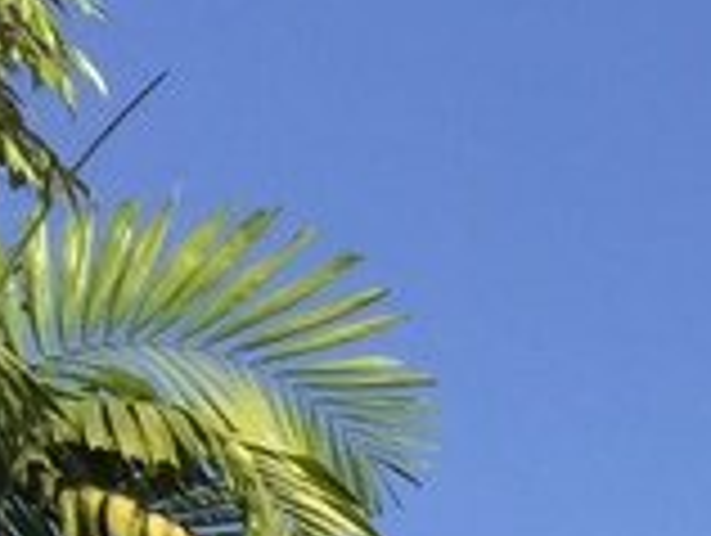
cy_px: 1838
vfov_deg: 6.0
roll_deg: +0.1
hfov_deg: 7.3
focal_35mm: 220
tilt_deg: +10.5
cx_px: 2565
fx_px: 4526
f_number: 2.2
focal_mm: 4.15
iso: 32
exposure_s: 1/2198
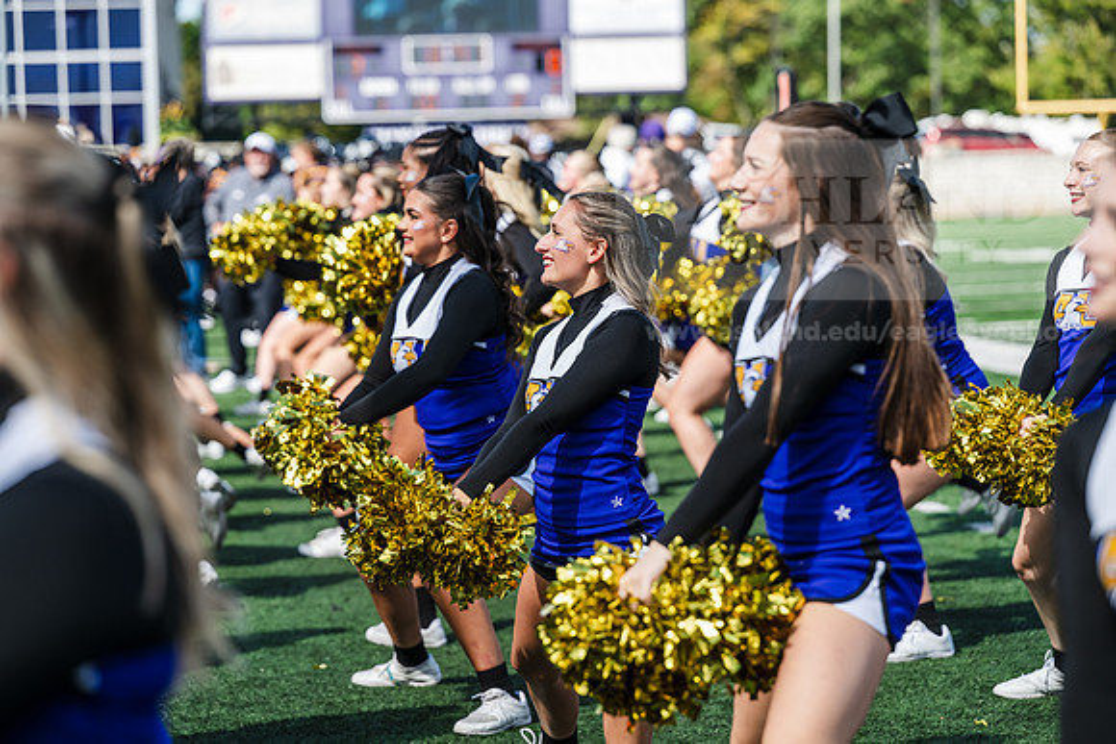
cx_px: 558
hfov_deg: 17.8
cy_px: 372
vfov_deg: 11.9
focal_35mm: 115
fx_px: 3566
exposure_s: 1/1600
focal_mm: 115
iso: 250
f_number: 3.5
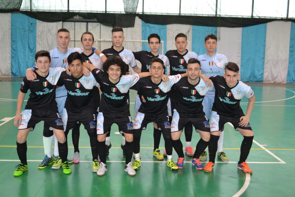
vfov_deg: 31.9
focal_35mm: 42
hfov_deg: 46.4
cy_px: 98
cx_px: 148
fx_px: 344
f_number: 4.5
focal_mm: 28
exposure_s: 1/60
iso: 1600
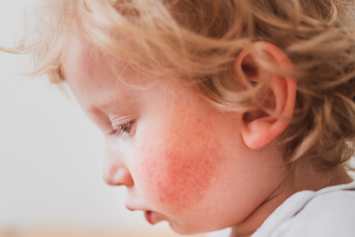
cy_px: 118
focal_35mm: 52
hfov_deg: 37.8
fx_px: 518
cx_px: 178
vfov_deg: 25.8
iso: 400
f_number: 2.2
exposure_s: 1/250
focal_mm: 35
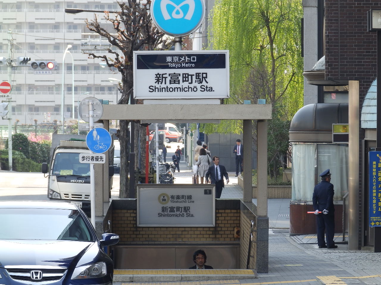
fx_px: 2344
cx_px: 190
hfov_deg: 9.3
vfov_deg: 7.0
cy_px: 142
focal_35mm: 213
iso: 80
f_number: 5.6
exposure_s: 1/80
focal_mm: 38.2
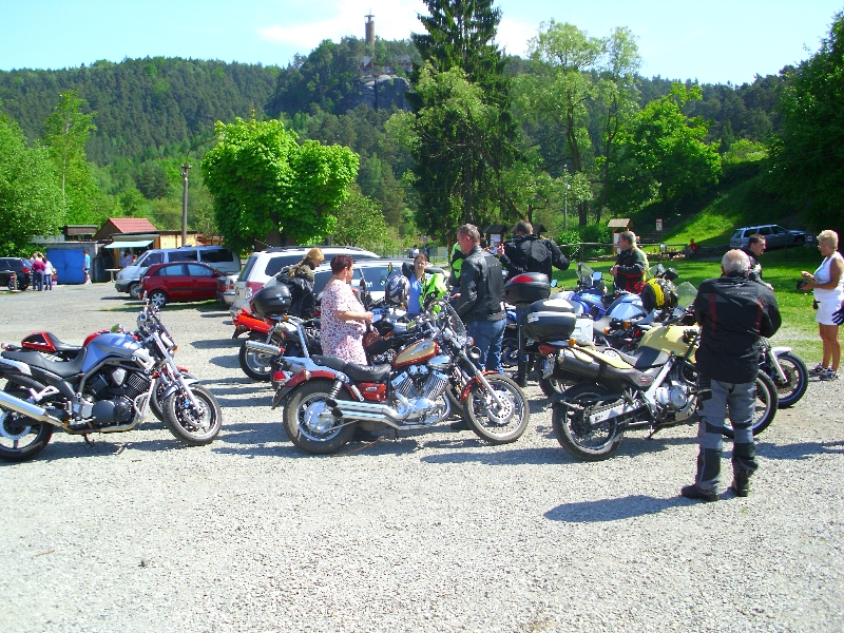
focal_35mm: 35
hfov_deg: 52.6
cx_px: 422
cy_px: 316
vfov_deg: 40.7
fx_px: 853
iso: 50
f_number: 3
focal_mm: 6.2
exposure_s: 1/378
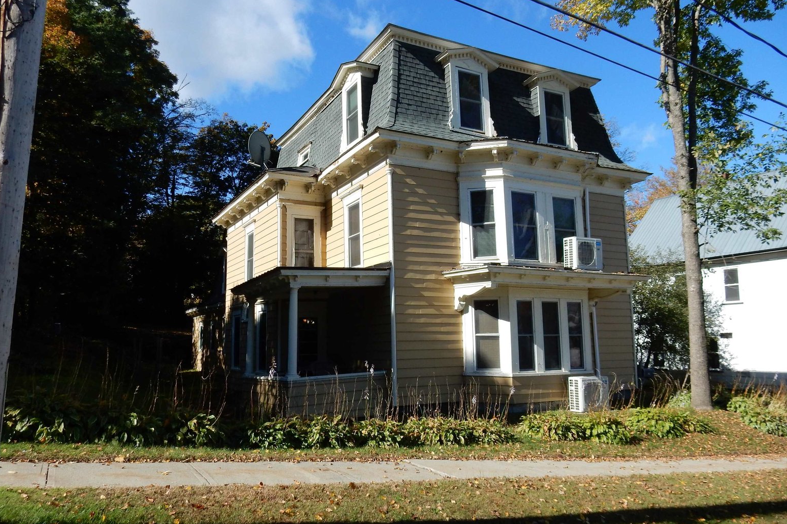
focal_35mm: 27
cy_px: 262
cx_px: 398
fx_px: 590
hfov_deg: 67.4
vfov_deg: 47.9
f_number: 3.7
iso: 125
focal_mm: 4.5
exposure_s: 1/1000
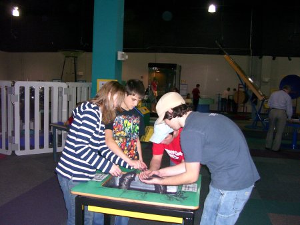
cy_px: 112
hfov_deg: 53.9
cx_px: 150
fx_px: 295
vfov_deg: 41.8
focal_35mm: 34
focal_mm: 5.6
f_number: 2.7
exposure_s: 1/60
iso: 125
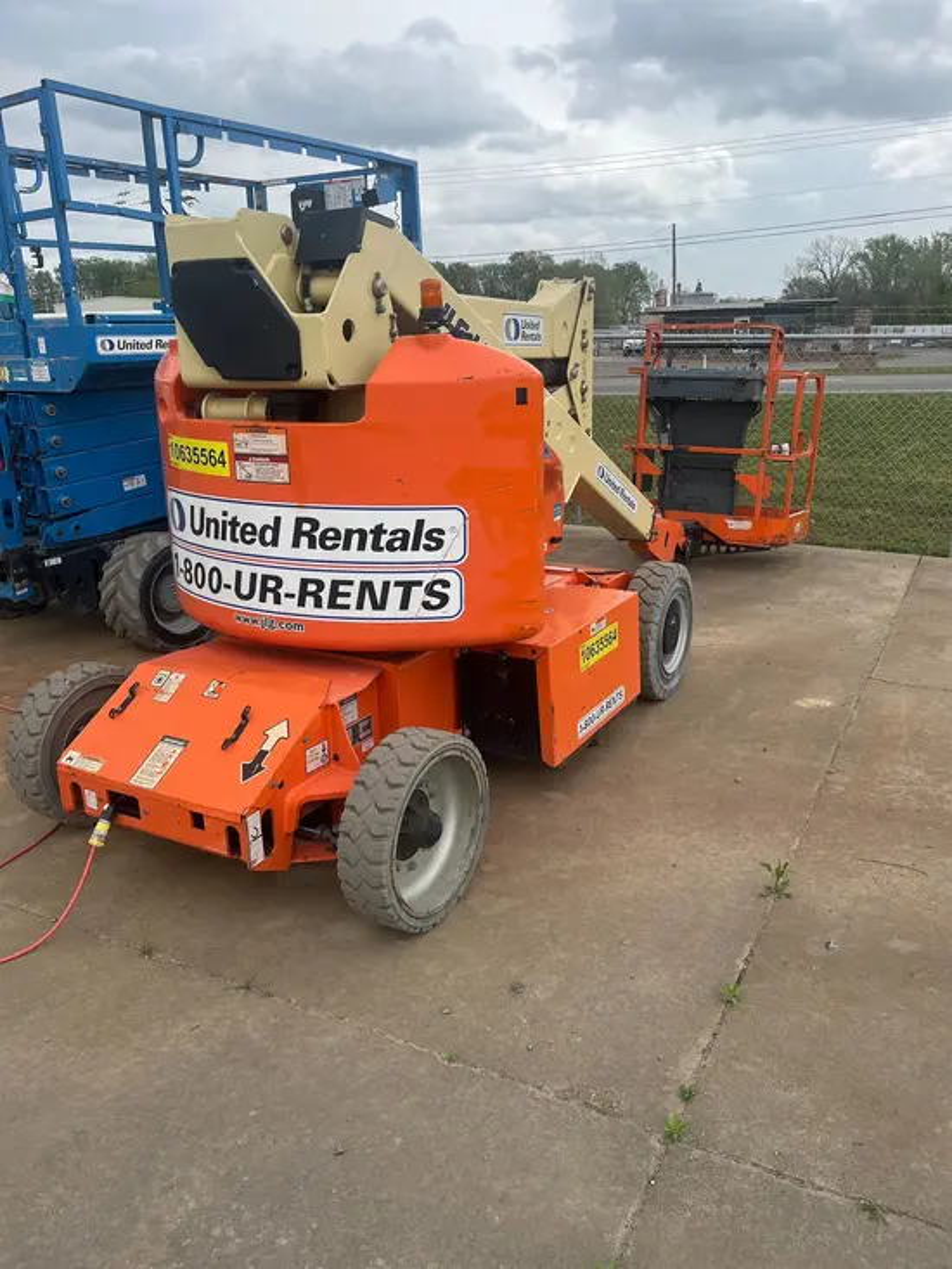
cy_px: 634
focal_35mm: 26
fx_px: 953
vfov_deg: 67.3
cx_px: 476
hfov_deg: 53.1
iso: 50
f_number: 1.6
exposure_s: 1/2513
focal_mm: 5.1
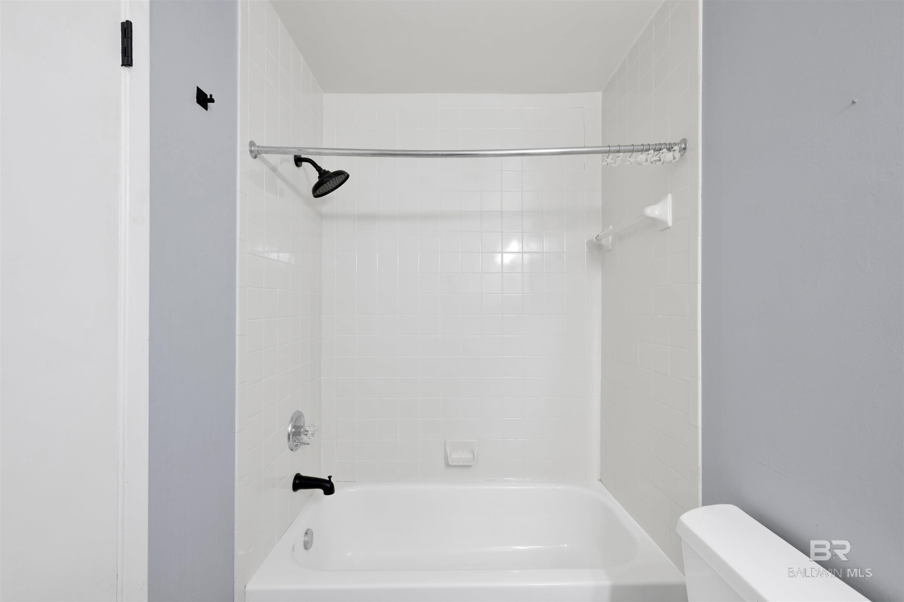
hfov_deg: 100.4
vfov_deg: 77.3
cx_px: 452
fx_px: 377
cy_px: 301
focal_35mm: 15
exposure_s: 1/10
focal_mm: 15
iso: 400
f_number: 11
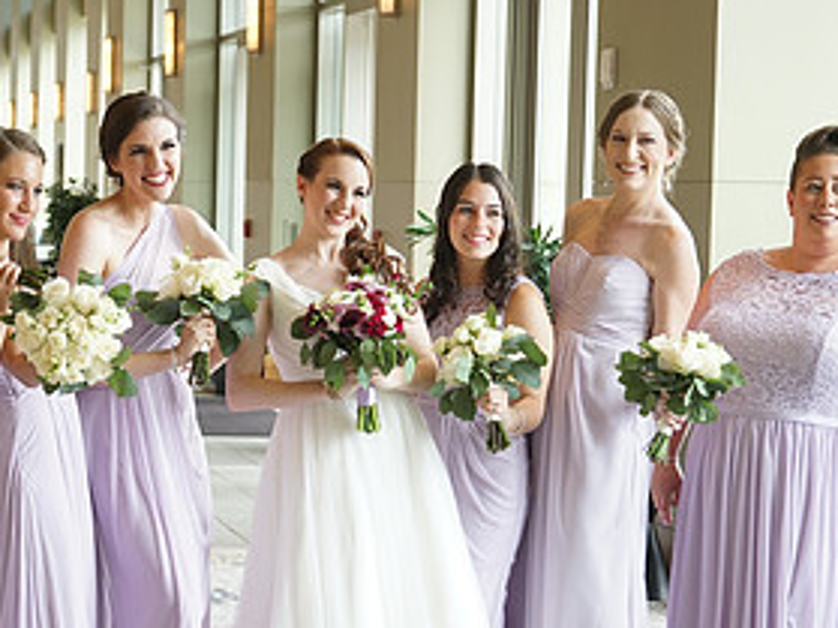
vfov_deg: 13.2
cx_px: 168
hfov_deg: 17.4
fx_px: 2710
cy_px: 347
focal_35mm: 112
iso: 640
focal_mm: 56
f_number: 5.6
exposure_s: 1/60
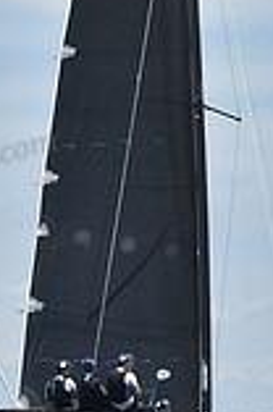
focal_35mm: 315
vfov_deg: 6.5
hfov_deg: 4.3
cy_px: 8
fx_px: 3599
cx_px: 193
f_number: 7.1
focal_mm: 85
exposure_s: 1/1250
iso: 250
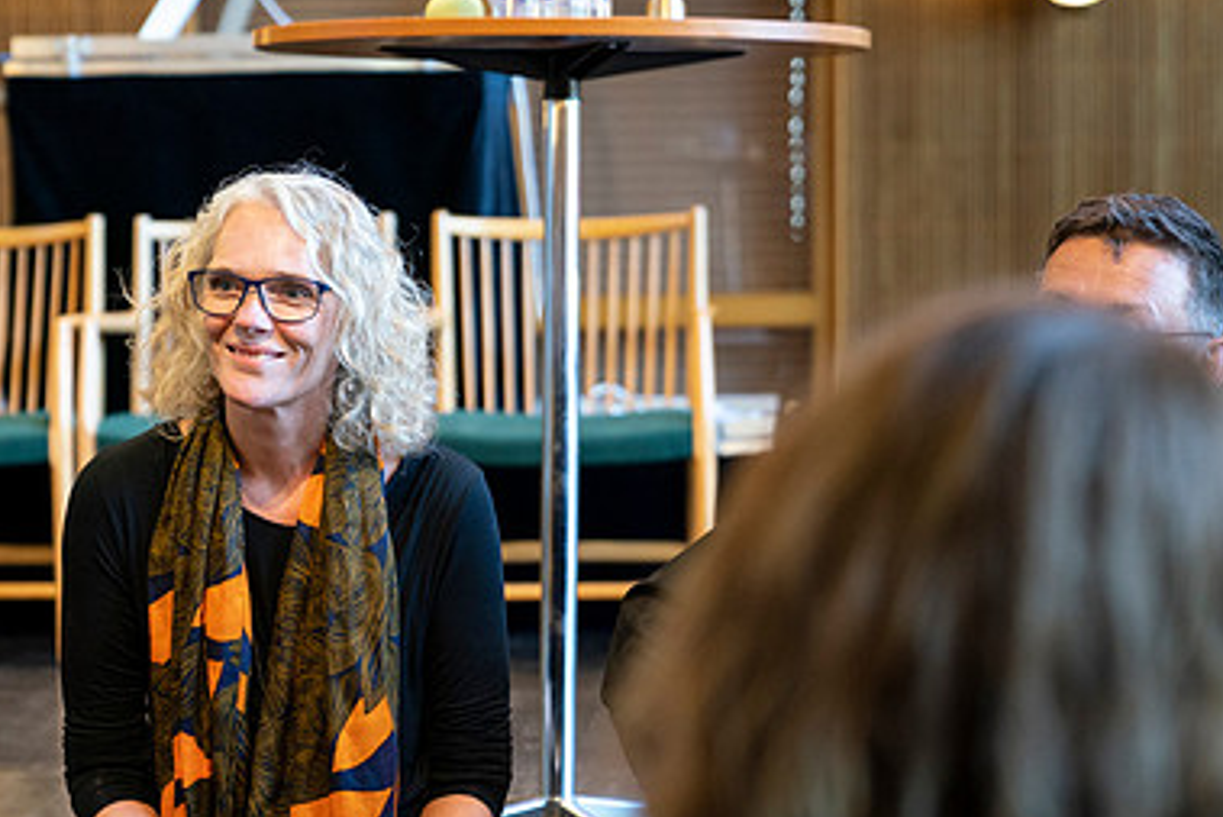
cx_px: 465
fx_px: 3636
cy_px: 605
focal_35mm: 107
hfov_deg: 19.1
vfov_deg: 12.8
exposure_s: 1/250
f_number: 2.8
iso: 2500
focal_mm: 70
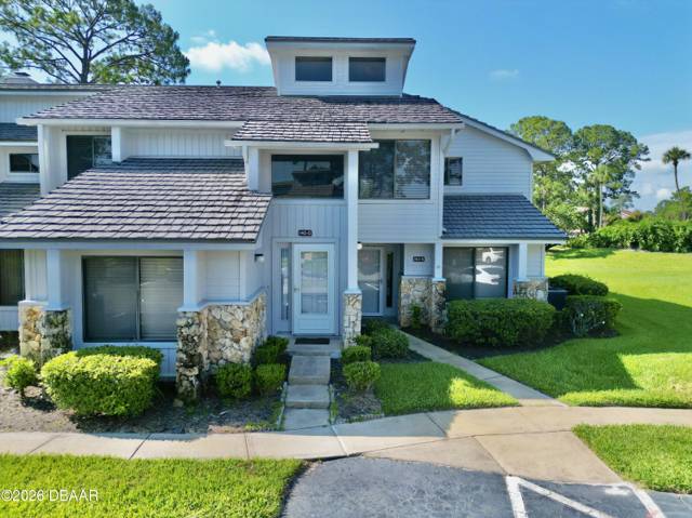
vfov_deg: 56.8
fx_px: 479
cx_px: 346
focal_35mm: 24
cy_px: 259
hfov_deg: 71.6
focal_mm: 6.72
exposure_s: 1/2000
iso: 130
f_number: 1.7
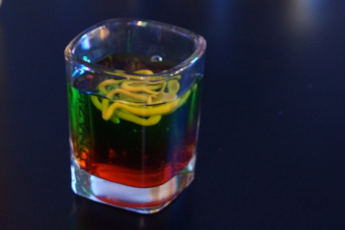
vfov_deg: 12.2
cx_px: 172
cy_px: 115
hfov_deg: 18.2
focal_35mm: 112
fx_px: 1078
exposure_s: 1/2.5
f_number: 5.6
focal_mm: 75
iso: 1600
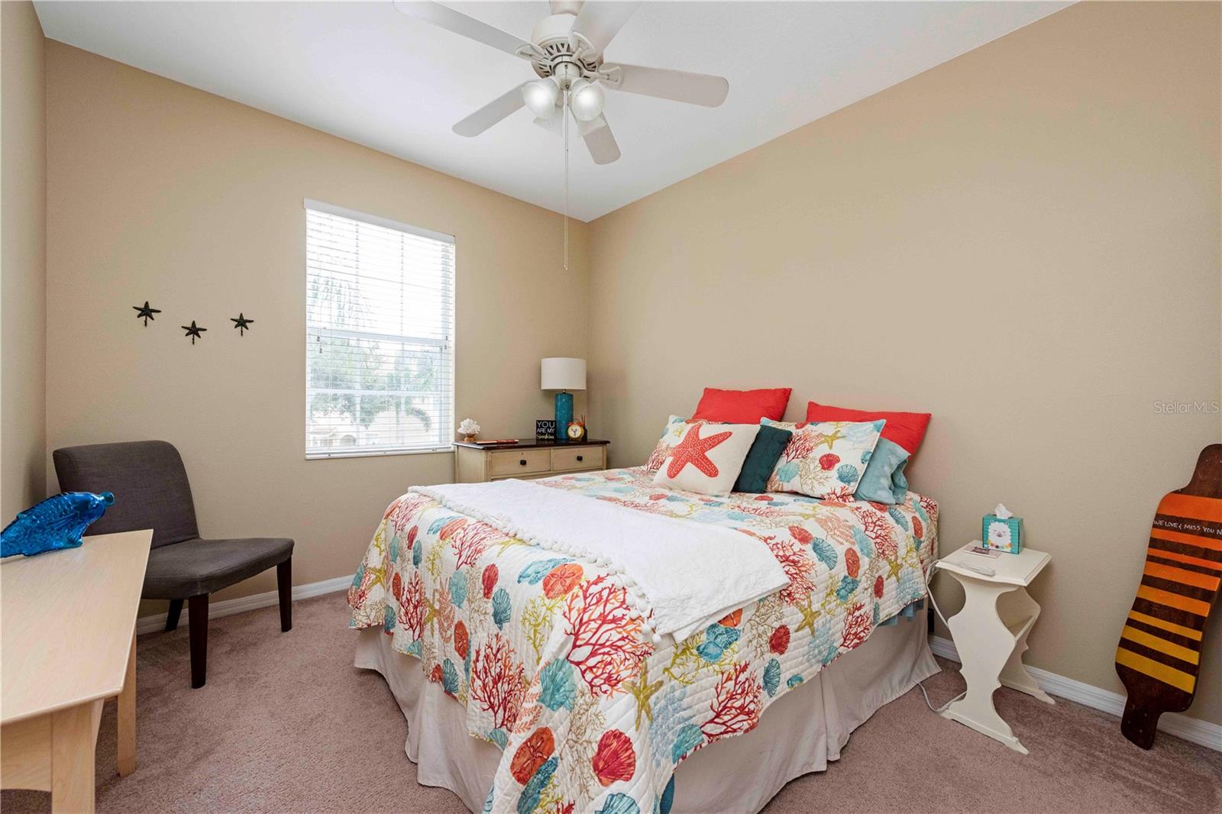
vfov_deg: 81.2
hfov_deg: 104.3
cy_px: 407
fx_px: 475
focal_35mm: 14
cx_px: 611
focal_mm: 14
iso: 800
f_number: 8
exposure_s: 1/20
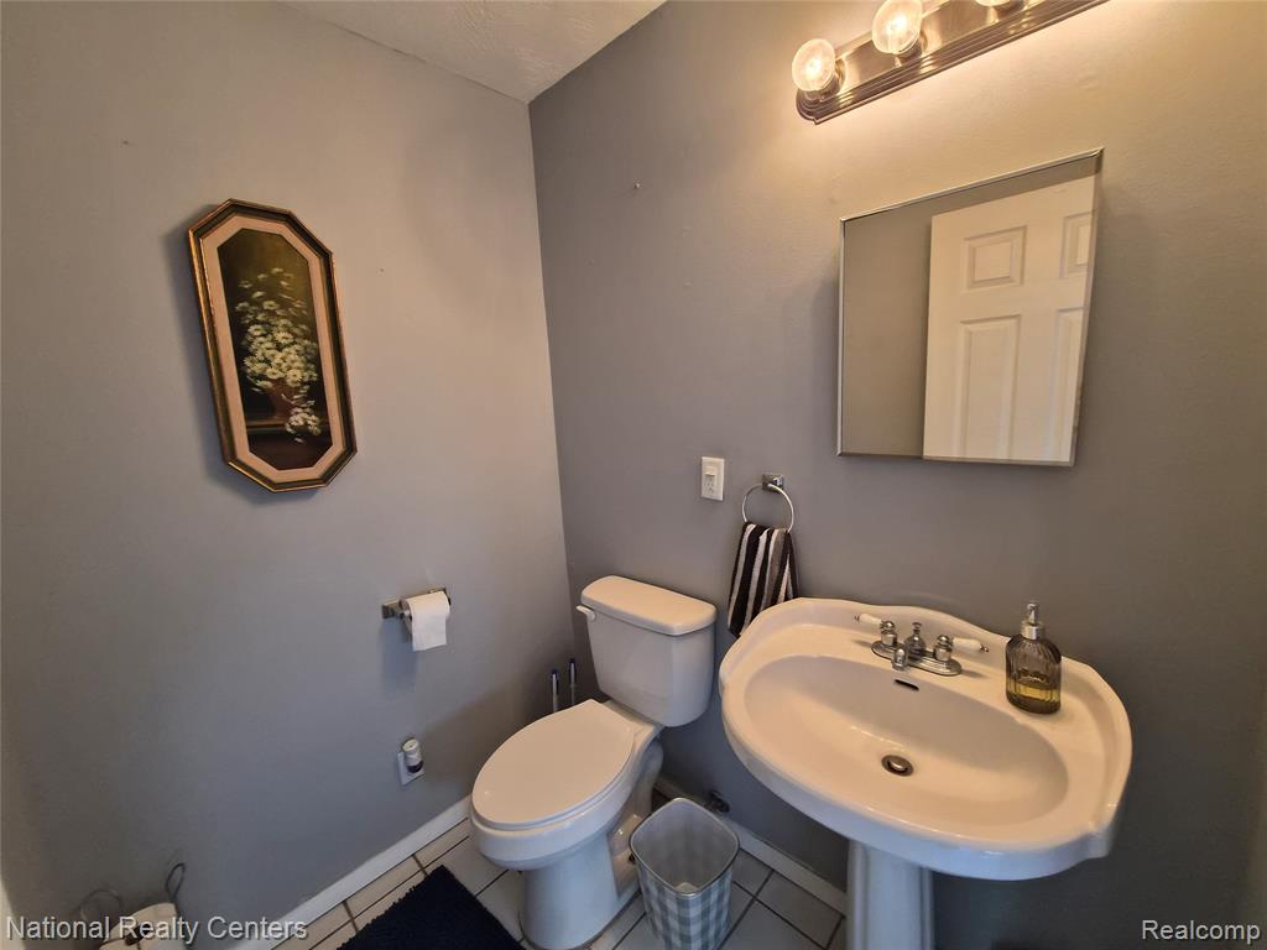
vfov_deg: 89.9
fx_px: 476
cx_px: 634
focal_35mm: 13
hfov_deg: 106.2
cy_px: 475
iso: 160
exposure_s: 1/60
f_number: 2.2
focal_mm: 1.7
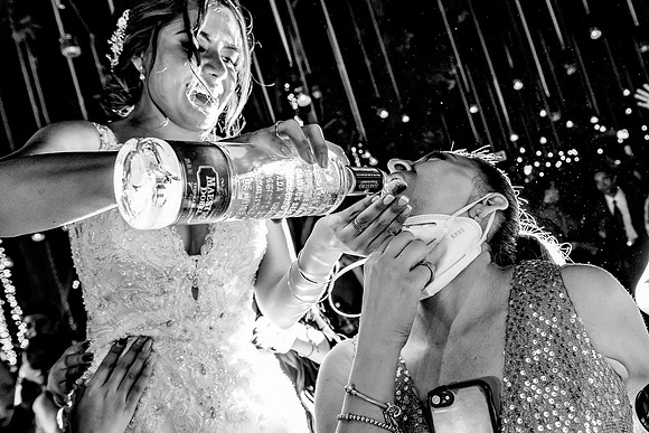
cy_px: 228
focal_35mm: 29
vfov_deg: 44.4
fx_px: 530
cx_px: 391
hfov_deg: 62.4
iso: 2000
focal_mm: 24
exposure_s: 1/160
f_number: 5
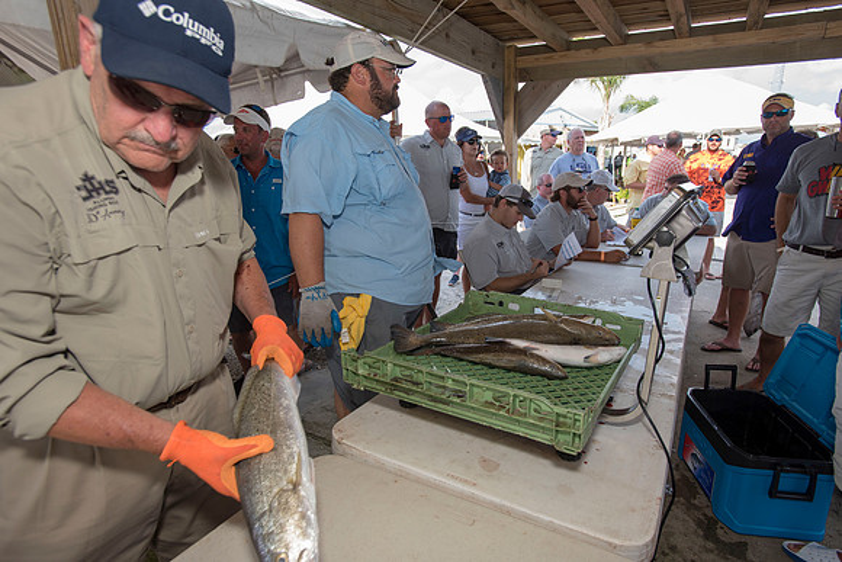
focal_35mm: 20
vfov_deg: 62.0
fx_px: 468
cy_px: 281
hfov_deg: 84.0
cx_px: 421
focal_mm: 20
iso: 250
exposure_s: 1/200
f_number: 5.6
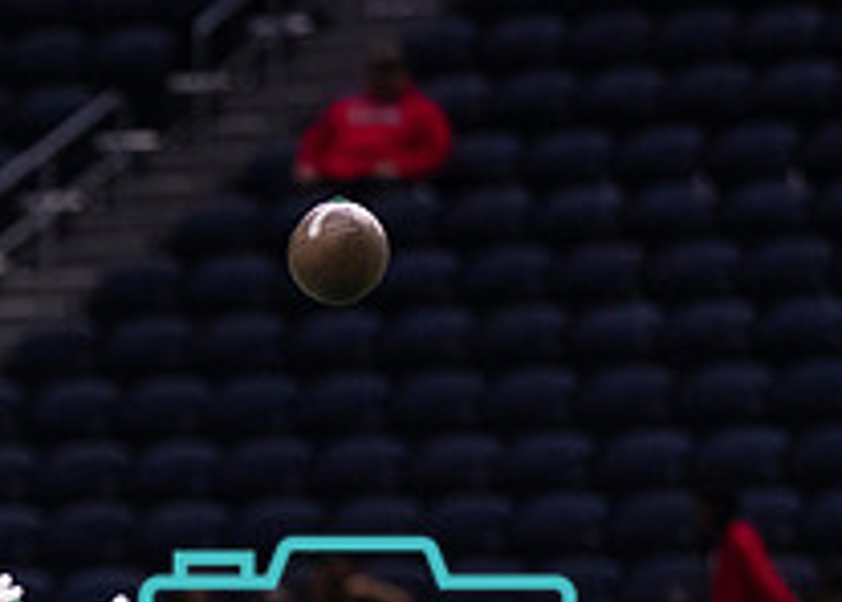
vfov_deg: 2.0
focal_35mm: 727
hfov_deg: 2.8
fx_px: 17391
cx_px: -403
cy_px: 821
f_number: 1.8
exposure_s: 1/1250
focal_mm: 135
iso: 1000
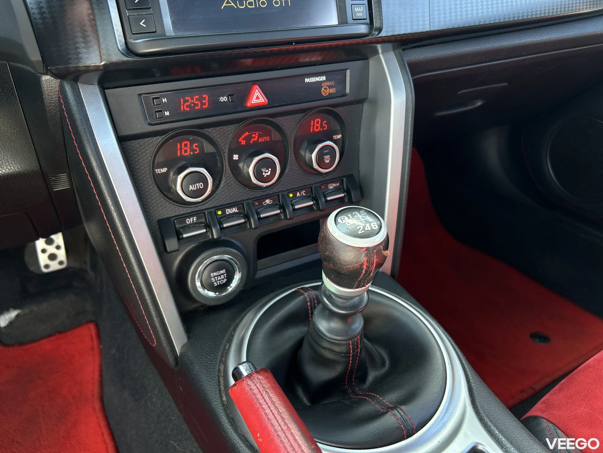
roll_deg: +0.8
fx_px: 453
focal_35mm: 26
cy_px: 226
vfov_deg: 53.1
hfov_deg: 67.3
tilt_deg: -30.7
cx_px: 302
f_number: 1.5
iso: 50
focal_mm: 5.7
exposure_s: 1/121
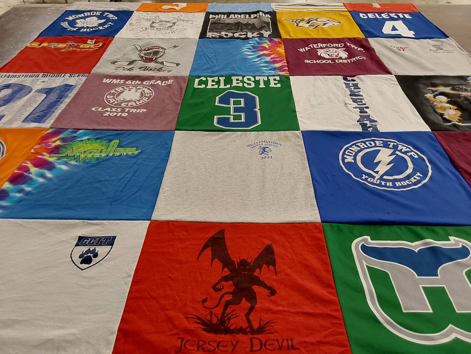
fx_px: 381
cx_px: 236
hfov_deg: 63.4
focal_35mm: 28
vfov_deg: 49.7
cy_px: 177
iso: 100
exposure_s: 1/60
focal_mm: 2.91
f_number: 1.9
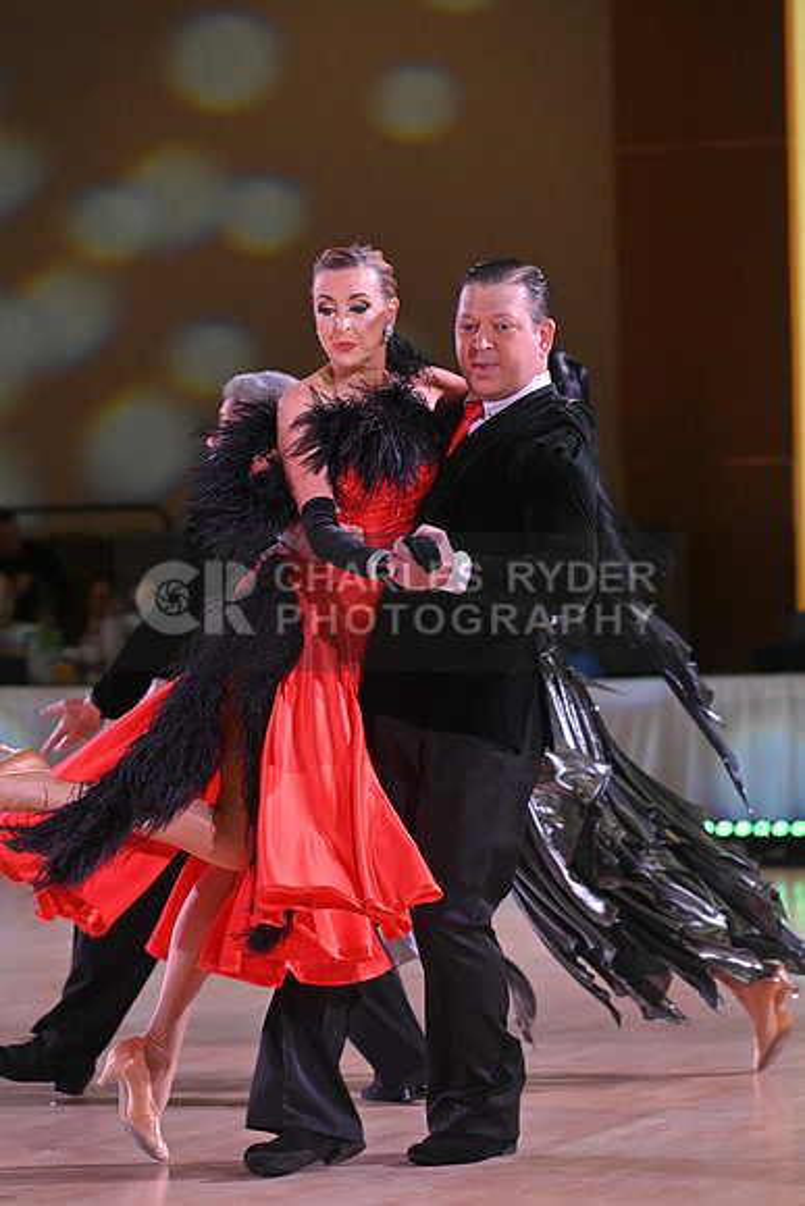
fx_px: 5531
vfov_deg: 12.4
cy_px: 603
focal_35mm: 165
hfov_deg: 8.3
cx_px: 402
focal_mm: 165
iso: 4000
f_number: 5.6
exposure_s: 1/400
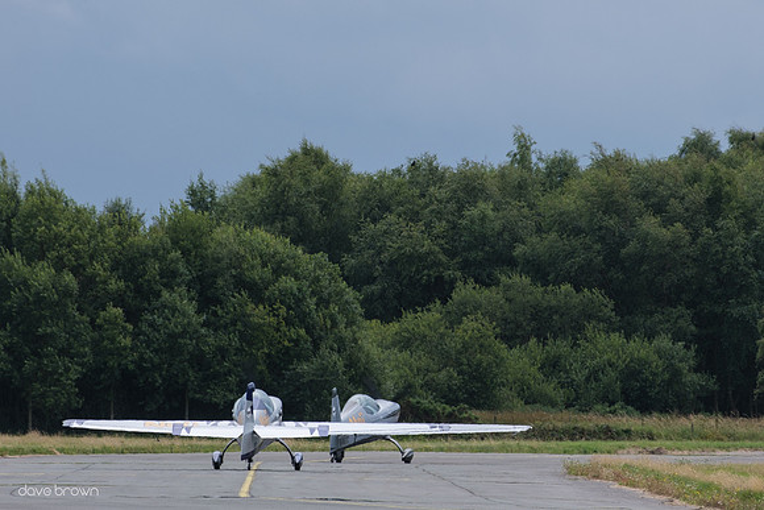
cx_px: 435
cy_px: 203
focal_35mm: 540
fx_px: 11456
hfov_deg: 3.8
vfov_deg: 2.5
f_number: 9
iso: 160
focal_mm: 278.4
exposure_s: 1/320
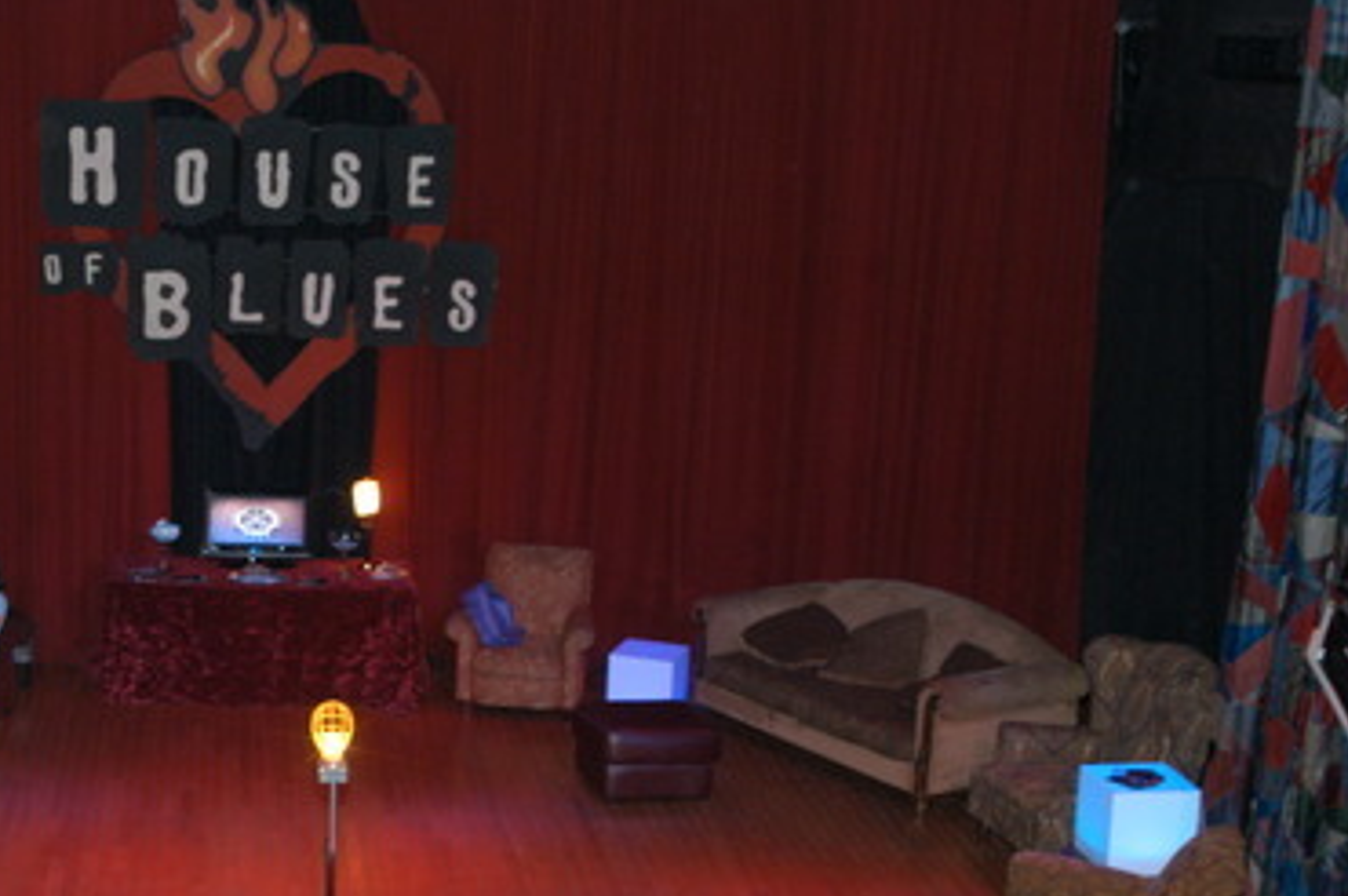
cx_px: 171
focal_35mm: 65
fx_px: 2432
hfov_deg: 29.9
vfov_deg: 20.8
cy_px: 583
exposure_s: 1/30
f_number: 5.6
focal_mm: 22
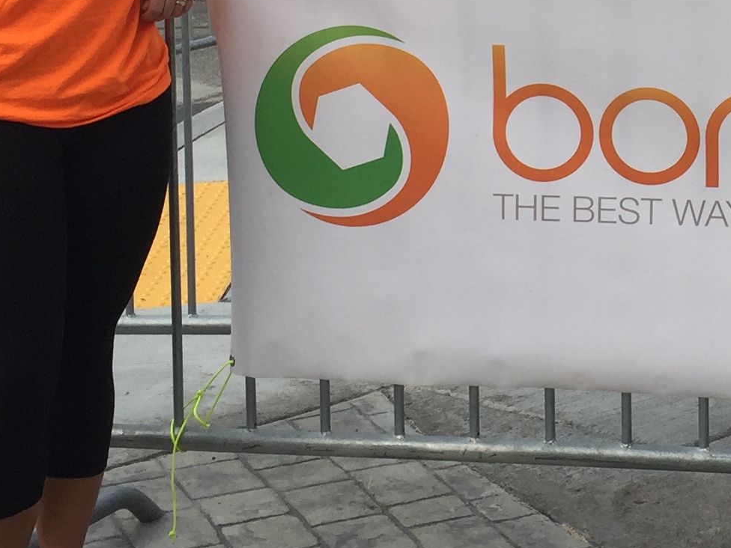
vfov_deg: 14.8
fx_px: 2048
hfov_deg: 19.5
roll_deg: -1.9
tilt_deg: -10.0
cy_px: -65
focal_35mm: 97
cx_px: 763
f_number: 2.2
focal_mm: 4.15
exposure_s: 1/1276
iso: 32
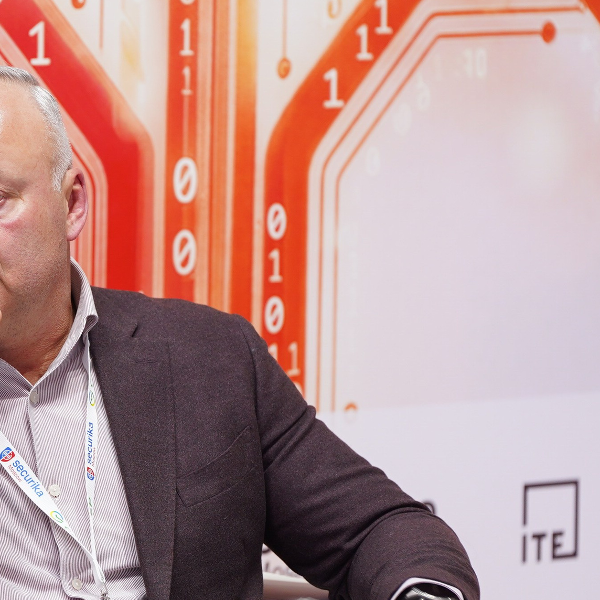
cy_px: 370
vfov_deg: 4.6
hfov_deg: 4.6
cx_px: -8
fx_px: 7452
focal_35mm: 380
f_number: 3.2
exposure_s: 1/100
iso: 640
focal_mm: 200
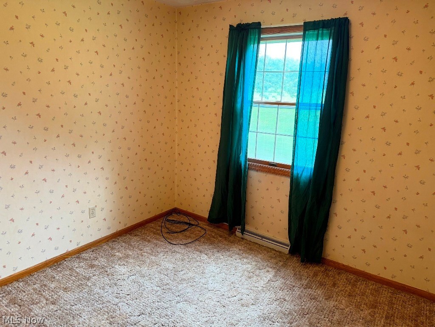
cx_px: 218
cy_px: 164
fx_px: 302
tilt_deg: -12.9
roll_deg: -2.3
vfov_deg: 56.8
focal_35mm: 24
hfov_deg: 71.6
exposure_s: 1/60
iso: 400
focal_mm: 6.76
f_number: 1.78
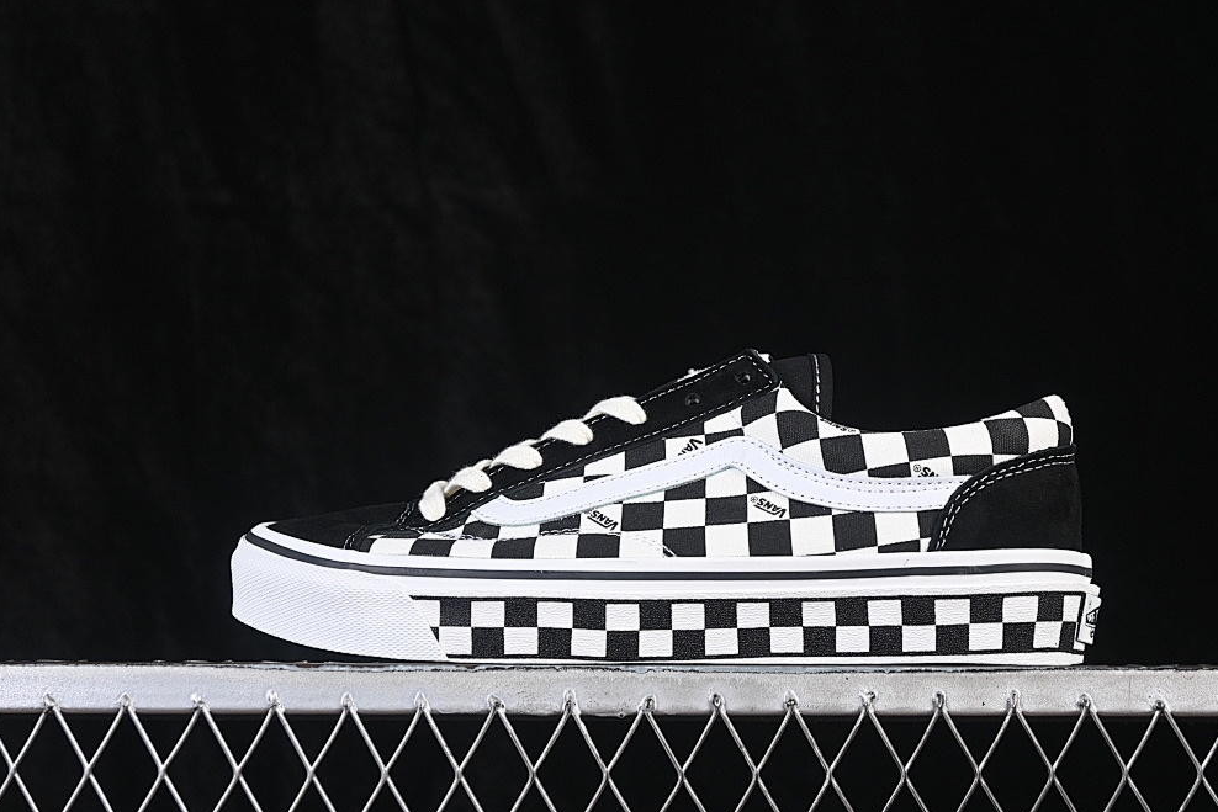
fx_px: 2775
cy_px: 392
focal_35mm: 82
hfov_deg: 24.8
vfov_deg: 16.7
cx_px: 660
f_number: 6.3
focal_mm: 50
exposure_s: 1/60
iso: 160
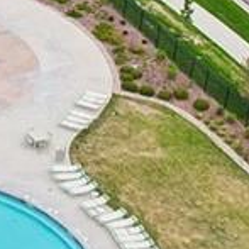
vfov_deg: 8.4
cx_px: -454
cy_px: -88
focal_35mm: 204
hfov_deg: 7.7
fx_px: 1660
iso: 150
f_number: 2.8
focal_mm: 8.4
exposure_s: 1/400
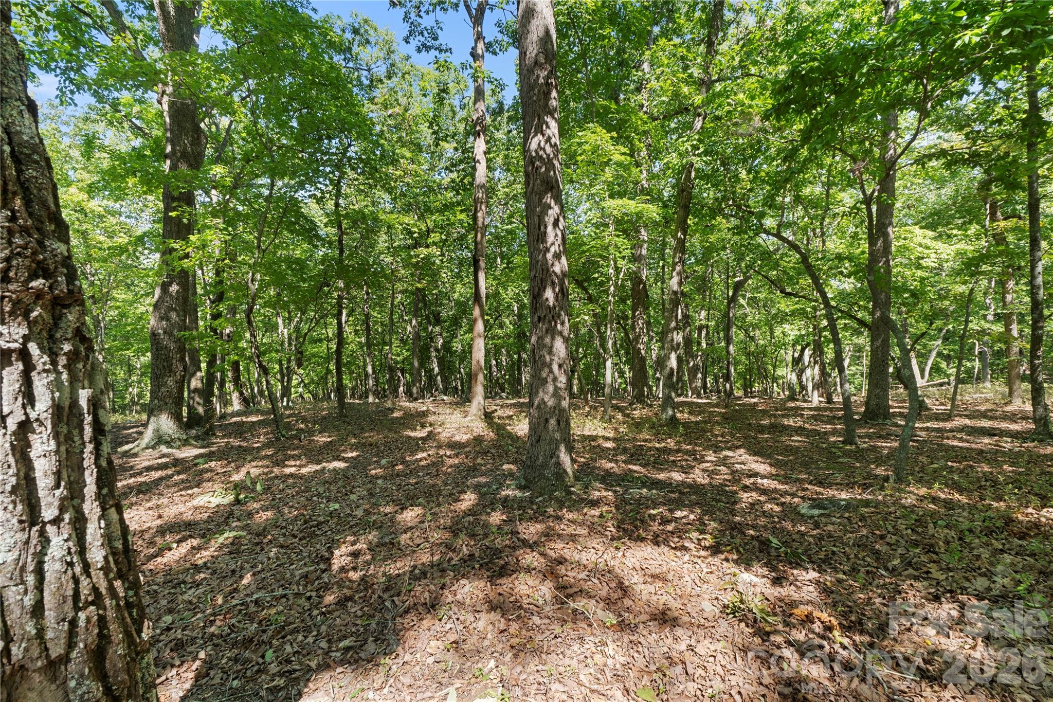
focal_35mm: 16
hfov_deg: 95.0
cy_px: 351
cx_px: 526
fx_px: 483
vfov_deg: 72.0
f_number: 9
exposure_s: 1/20
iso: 250
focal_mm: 11
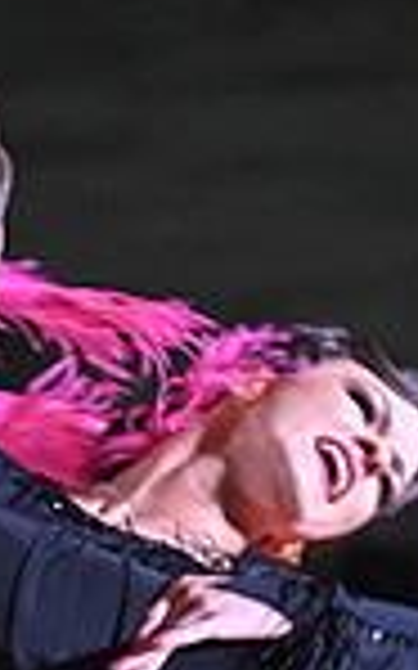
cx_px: 124
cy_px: 1088
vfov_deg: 3.0
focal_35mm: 695
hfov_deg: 1.9
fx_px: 12680
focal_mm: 175
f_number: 5
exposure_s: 1/400
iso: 5000
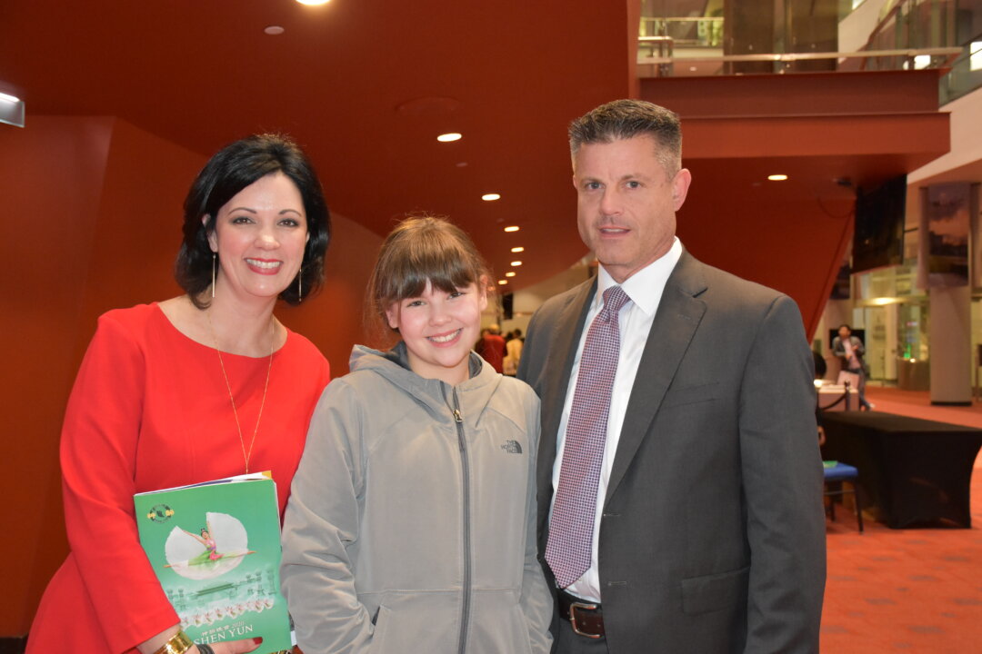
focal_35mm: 36
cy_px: 327
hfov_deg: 53.1
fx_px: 982
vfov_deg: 36.9
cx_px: 491
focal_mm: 24
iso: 3200
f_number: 3.8
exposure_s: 1/60
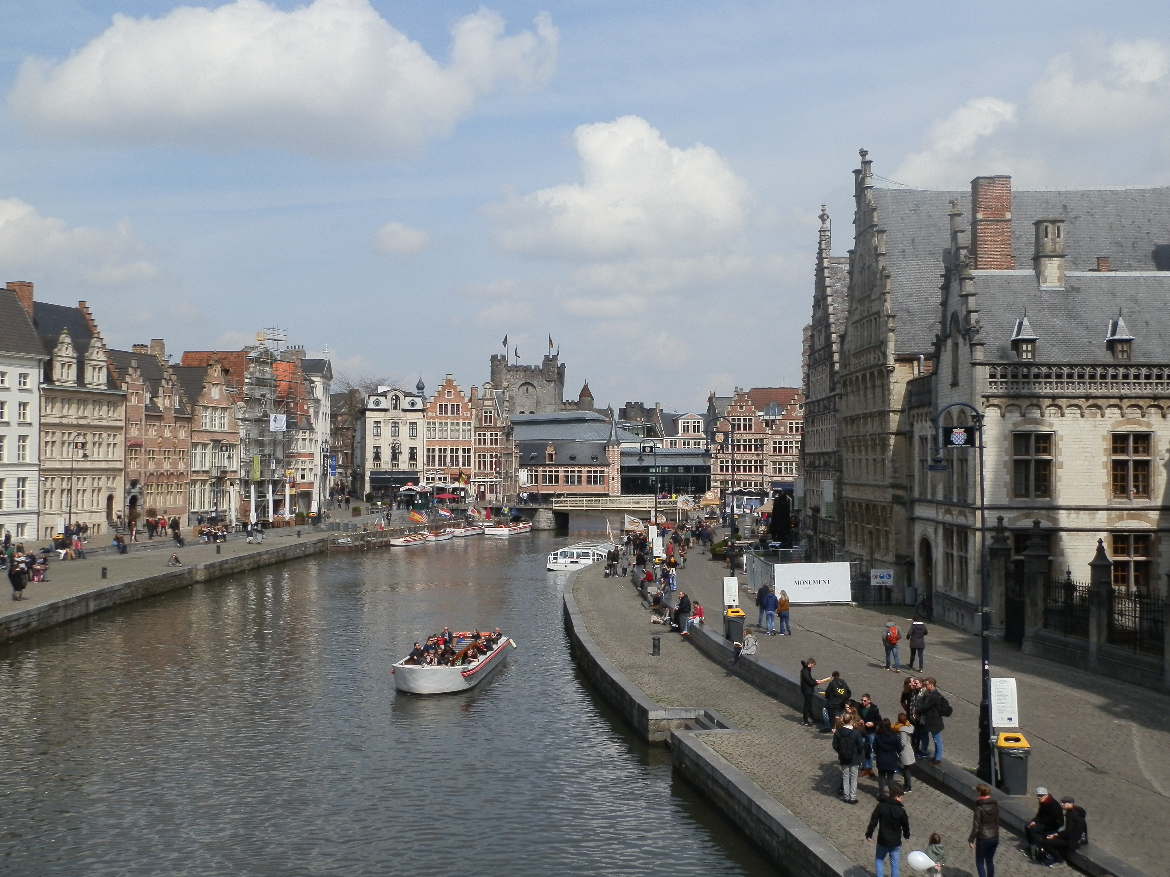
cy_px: 438
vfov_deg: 38.7
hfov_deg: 50.1
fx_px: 1251
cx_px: 585
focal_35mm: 37
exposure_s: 1/250
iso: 80
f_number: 10.1
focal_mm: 6.78
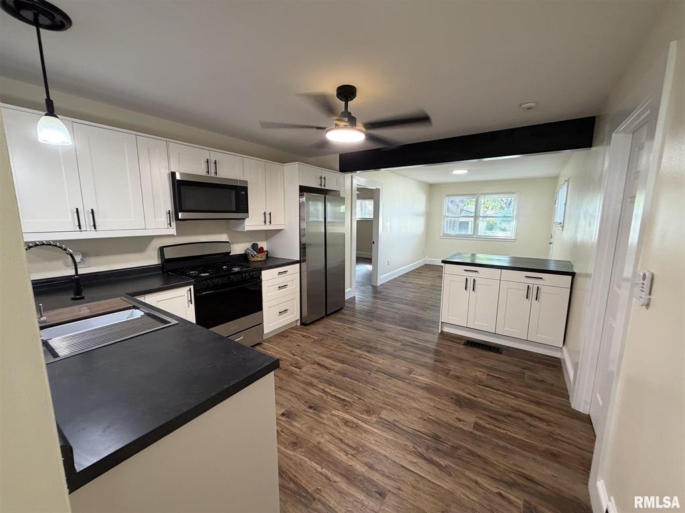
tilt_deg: -7.6
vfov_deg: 85.7
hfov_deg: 102.1
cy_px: 256
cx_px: 342
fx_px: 277
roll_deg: -0.3
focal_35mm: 14
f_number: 2.2
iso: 320
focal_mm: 2.22
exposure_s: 1/60
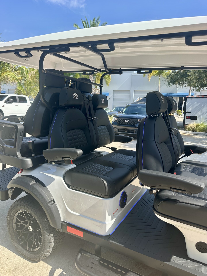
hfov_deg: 56.8
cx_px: 104
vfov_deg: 71.6
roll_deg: -4.0
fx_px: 191
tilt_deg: -10.4
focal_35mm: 24
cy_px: 138
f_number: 1.78
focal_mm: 6.86
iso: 80
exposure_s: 1/1845
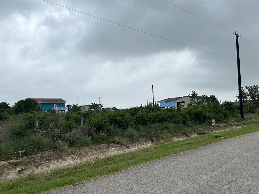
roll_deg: +2.0
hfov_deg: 67.3
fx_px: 195
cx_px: 130
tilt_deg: +3.3
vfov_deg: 53.1
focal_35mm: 26
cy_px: 97
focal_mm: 5.7
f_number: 1.5
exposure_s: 1/4115
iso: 50
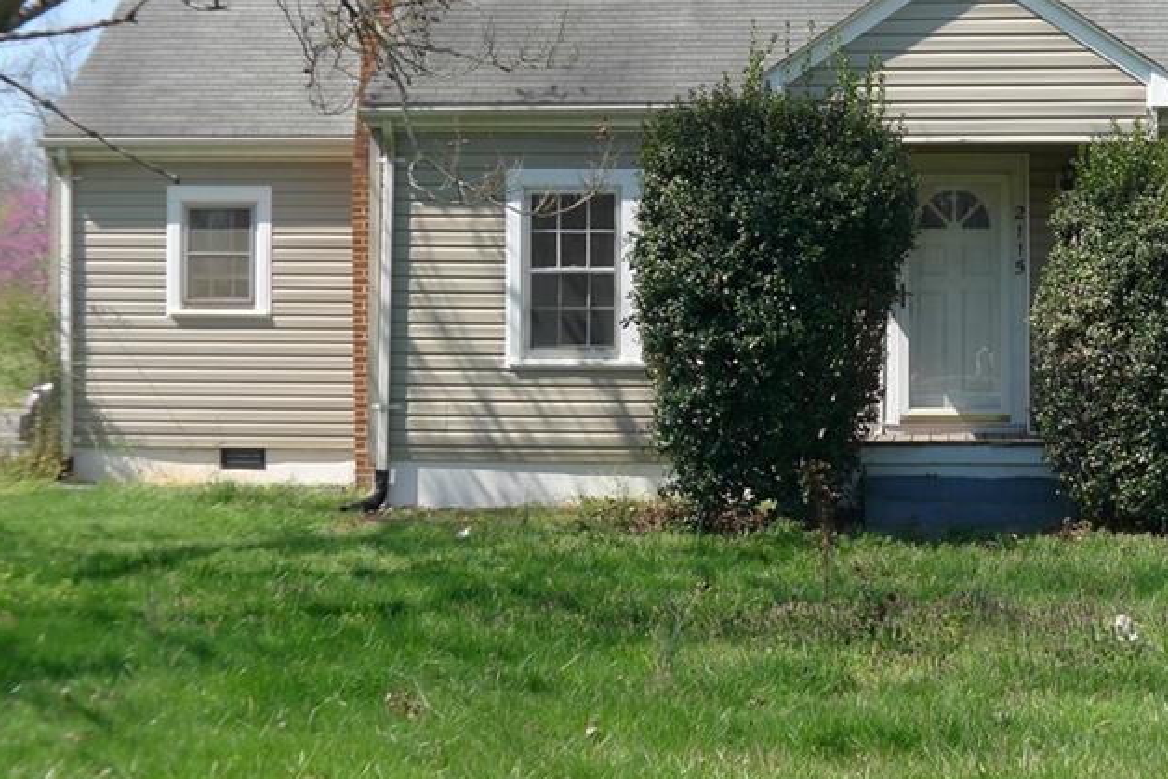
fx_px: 3440
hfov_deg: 19.2
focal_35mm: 106
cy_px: 244
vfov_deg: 12.9
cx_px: 822
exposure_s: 1/500
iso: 80
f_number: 3.5
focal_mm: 13.9
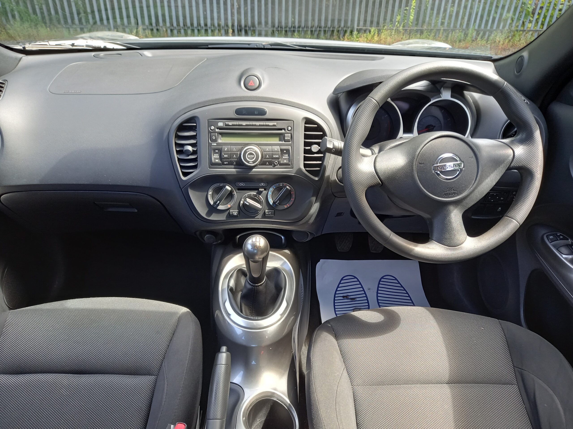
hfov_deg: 69.4
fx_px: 414
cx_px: 286
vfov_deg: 54.9
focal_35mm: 25
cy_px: 214
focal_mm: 4.6
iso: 80
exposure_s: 1/60
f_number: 2
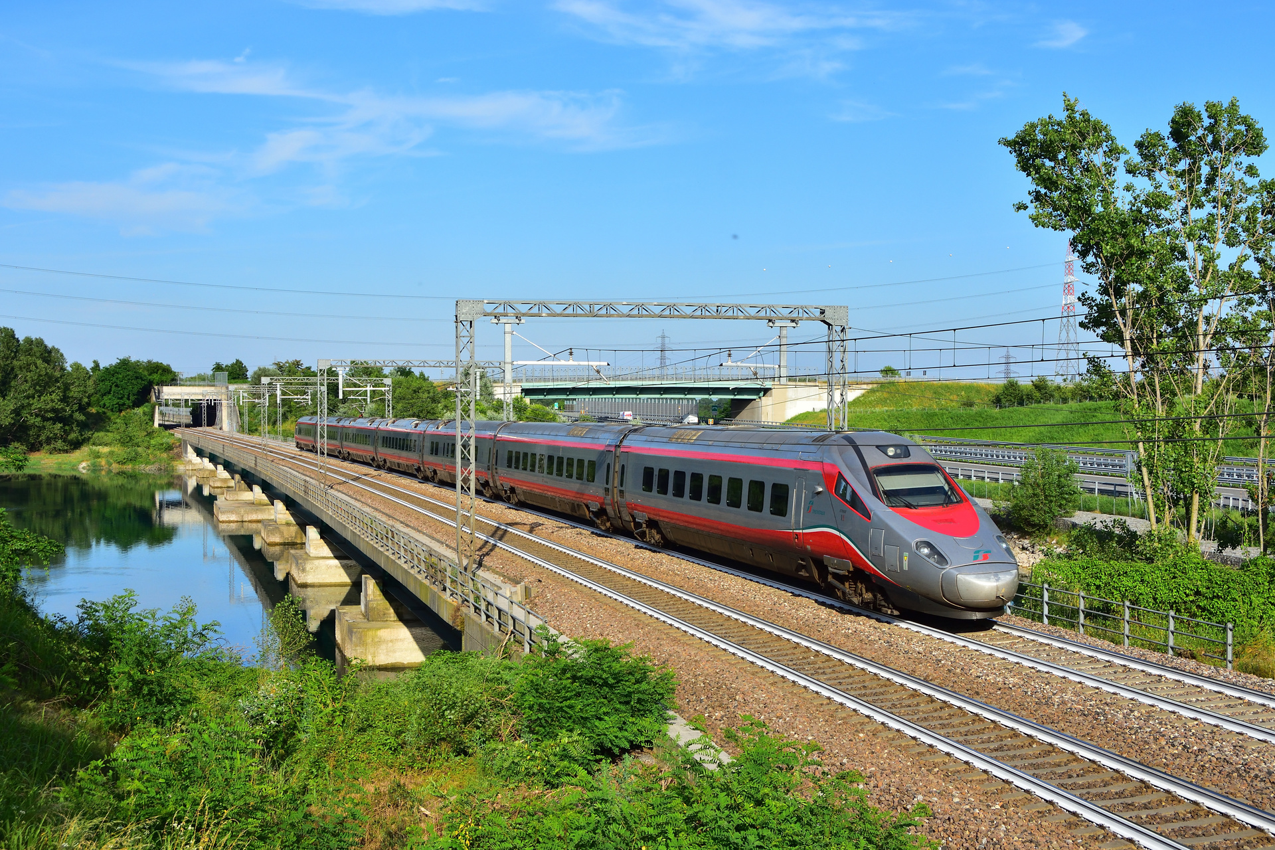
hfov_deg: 42.3
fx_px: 1647
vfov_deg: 28.9
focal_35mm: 46
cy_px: 425
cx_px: 638
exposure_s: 1/1000
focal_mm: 31
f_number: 7.1
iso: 320
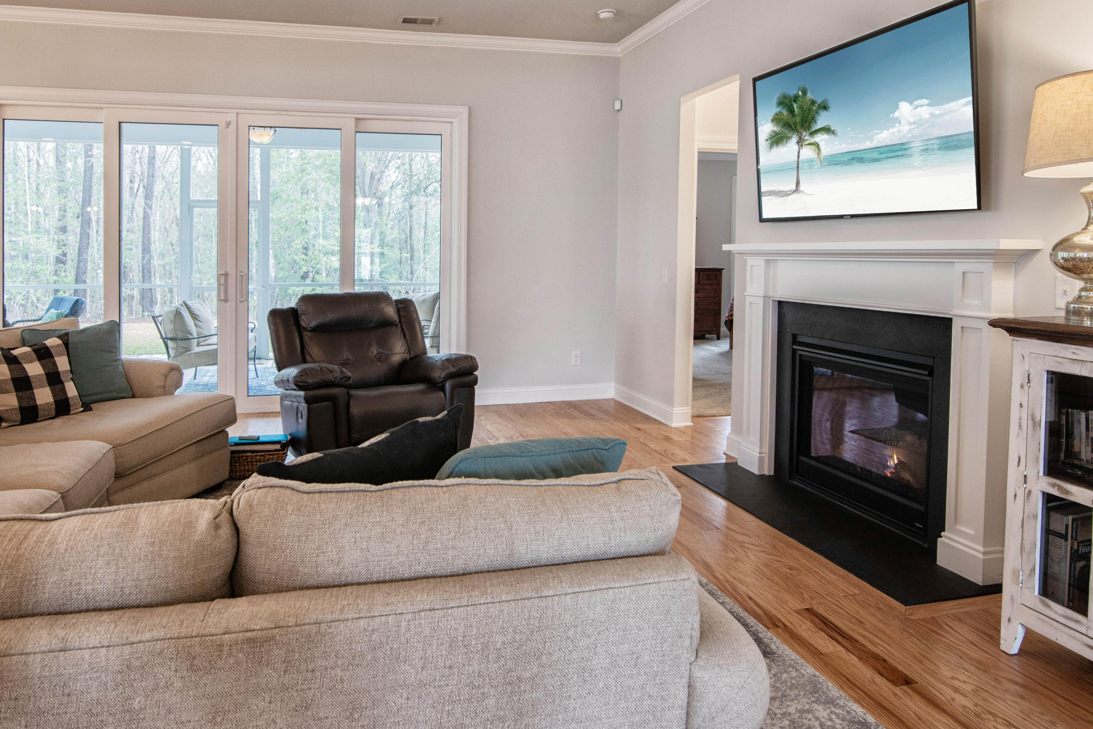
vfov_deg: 55.0
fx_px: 698
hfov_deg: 75.8
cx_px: 482
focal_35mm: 23
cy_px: 321
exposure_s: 1/8
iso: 320
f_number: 7.1
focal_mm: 18
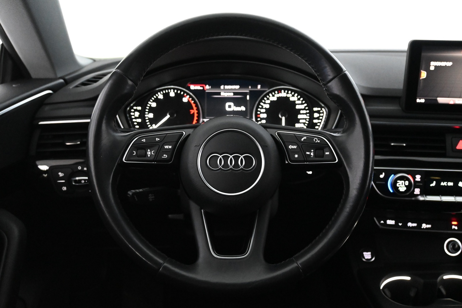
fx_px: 462
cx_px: 231
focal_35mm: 36
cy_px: 154
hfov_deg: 53.1
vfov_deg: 36.9
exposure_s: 1/50
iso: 6400
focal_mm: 24
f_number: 4.2
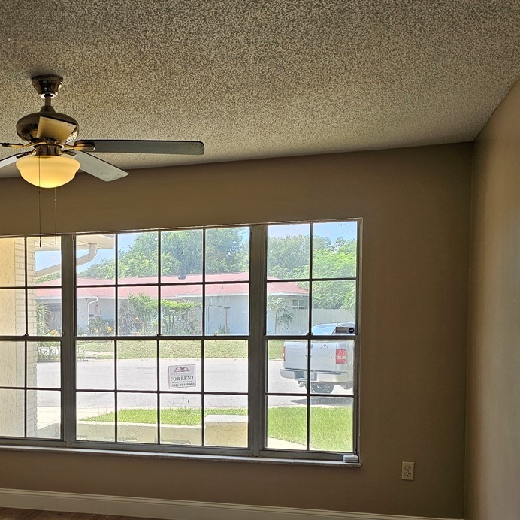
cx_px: 79
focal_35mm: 47
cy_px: 358
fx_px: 799
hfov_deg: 34.5
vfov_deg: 35.6
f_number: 1.7
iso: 12
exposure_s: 1/120
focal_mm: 6.3
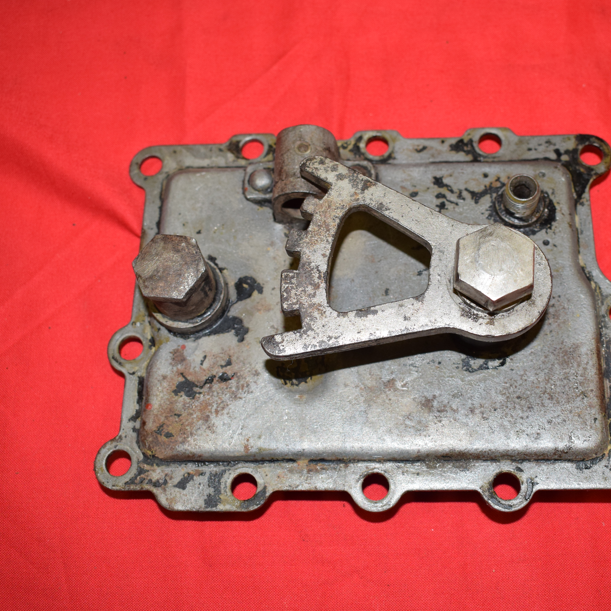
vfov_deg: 37.8
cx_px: 367
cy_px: 301
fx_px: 892
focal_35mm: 45
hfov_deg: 37.7
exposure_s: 1/160
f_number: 5.6
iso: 800
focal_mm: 23
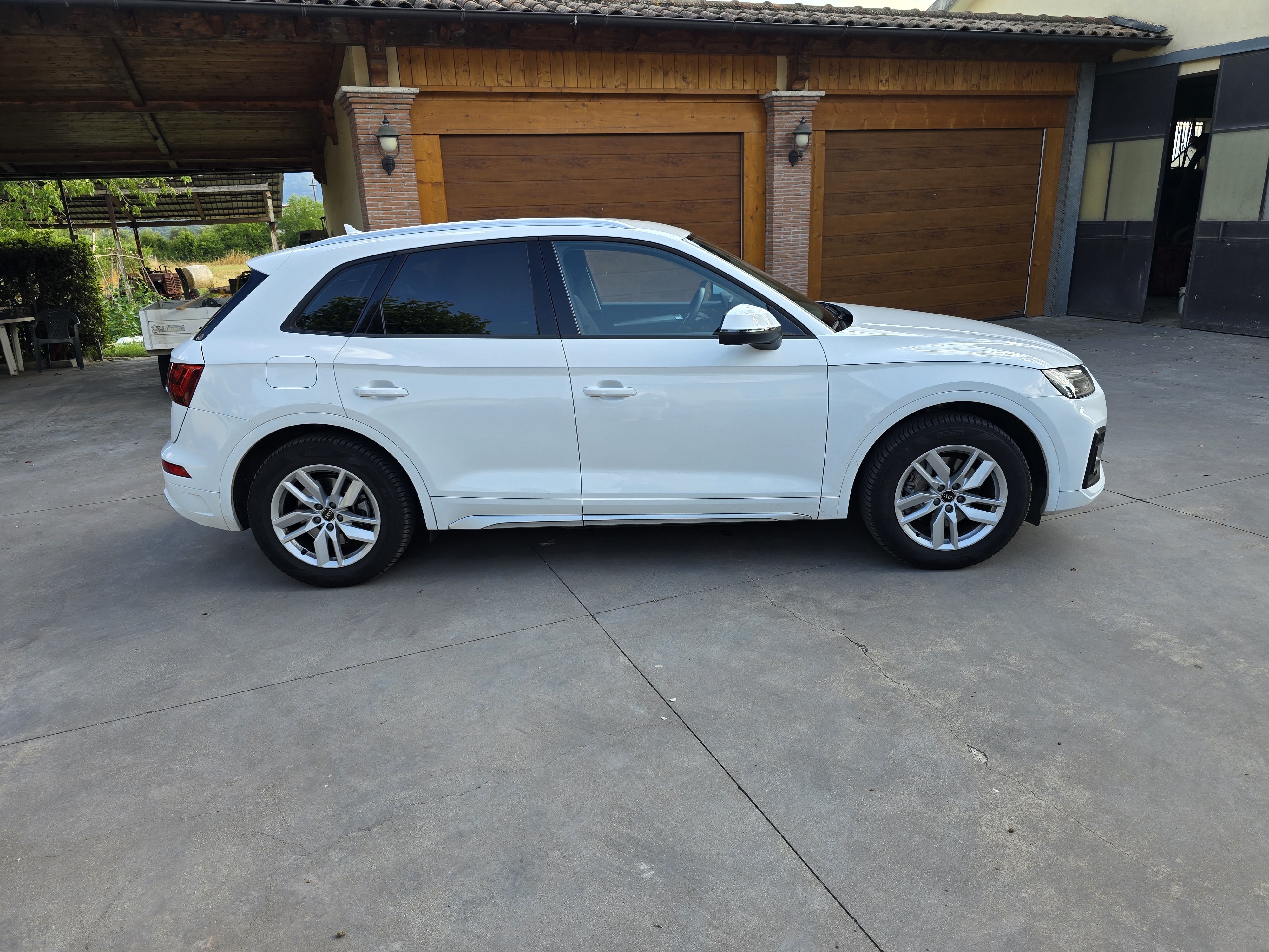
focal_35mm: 23
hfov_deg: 73.9
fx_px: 843
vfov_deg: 58.9
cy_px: 476
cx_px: 634
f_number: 1.7
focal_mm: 6.3
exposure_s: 1/180
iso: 20
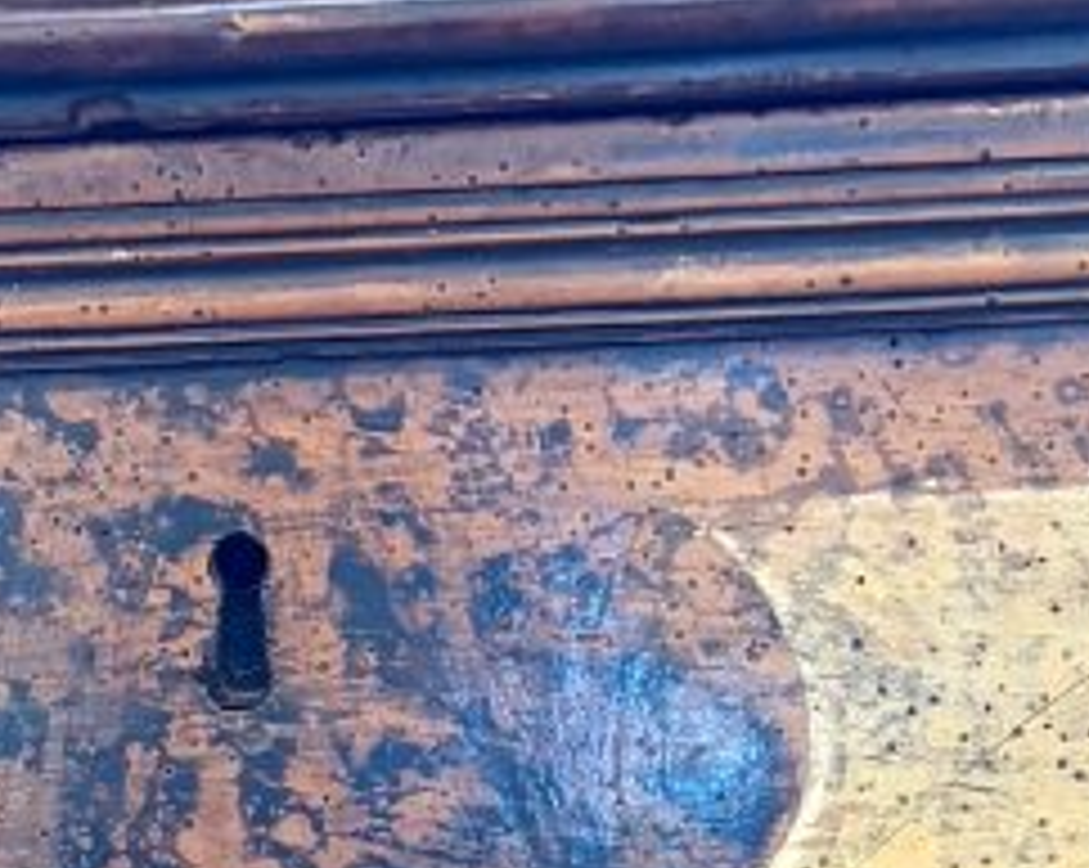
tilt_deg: -17.2
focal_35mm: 126
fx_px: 4056
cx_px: 364
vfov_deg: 10.5
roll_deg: +3.1
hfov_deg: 15.3
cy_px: 2114
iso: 320
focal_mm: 5.96
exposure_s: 1/50
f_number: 1.6
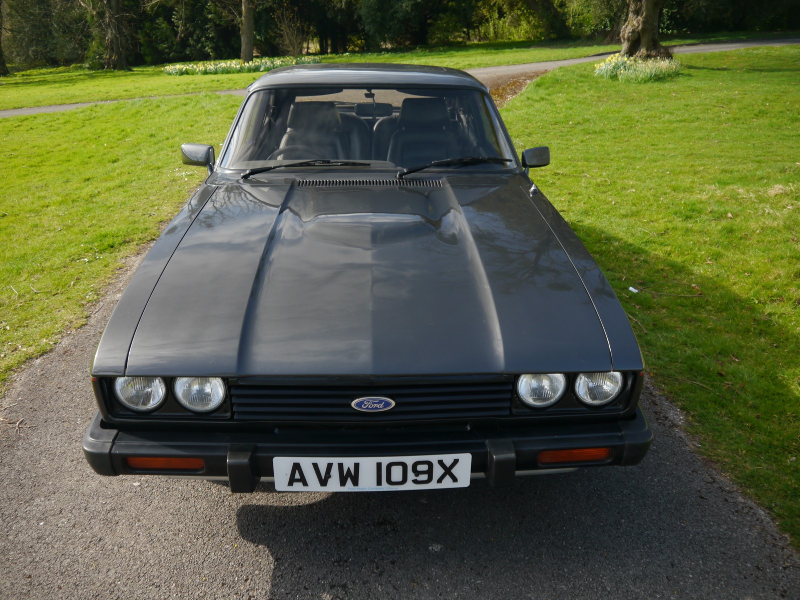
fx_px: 740
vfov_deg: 44.2
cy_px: 300
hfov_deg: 56.8
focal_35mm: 32
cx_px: 400
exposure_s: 1/125
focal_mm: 16
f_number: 4
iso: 160
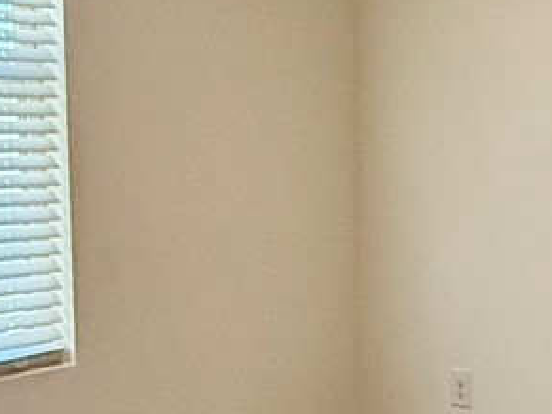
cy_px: 277
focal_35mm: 77
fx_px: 1227
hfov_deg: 24.8
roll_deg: -0.2
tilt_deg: -7.2
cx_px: 459
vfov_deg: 19.1
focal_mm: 2.22
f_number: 2.2
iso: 200
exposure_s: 1/120
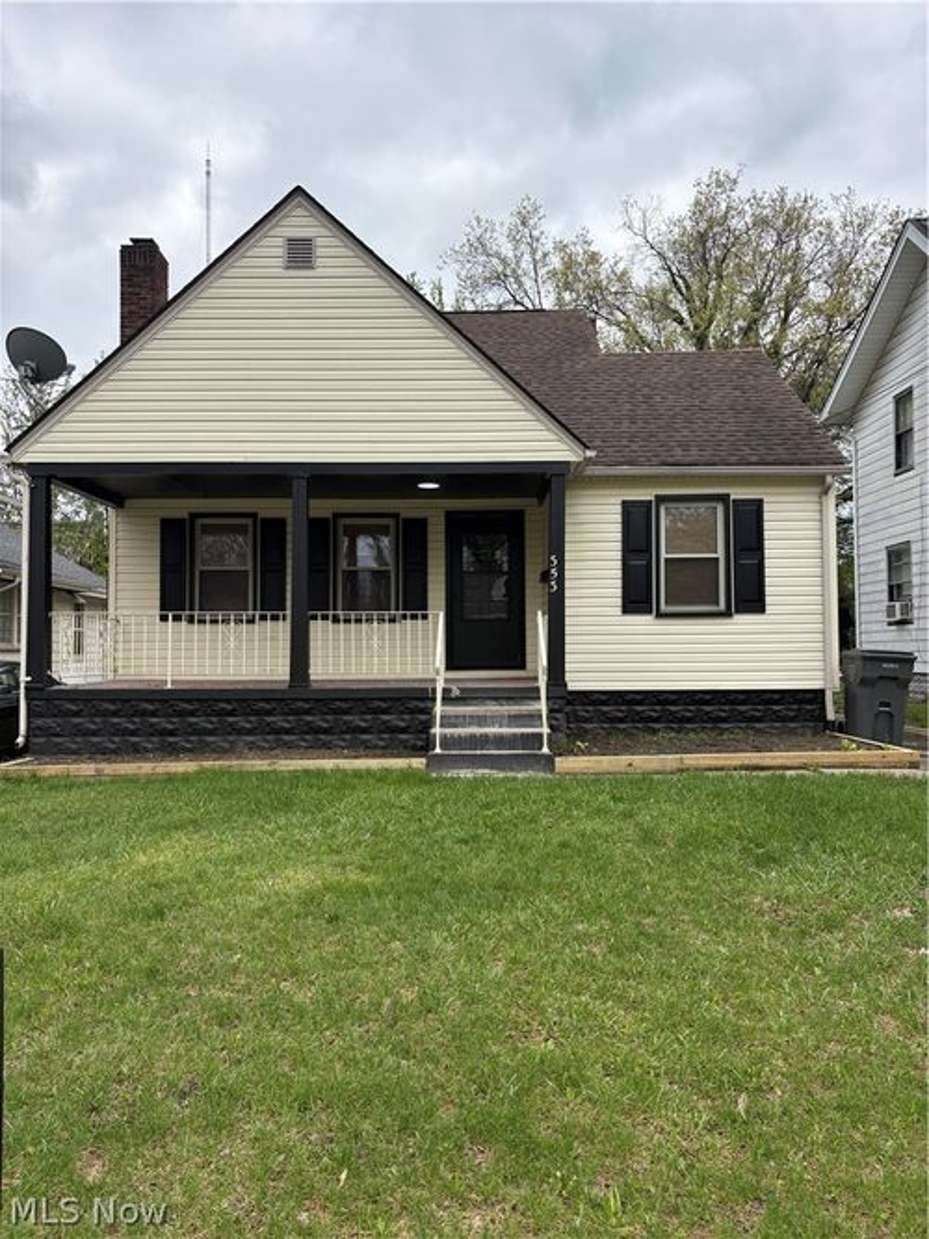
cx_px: 464
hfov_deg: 53.0
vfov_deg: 67.3
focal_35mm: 26
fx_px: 931
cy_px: 620
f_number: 1.6
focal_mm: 5.96
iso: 50
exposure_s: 1/2639
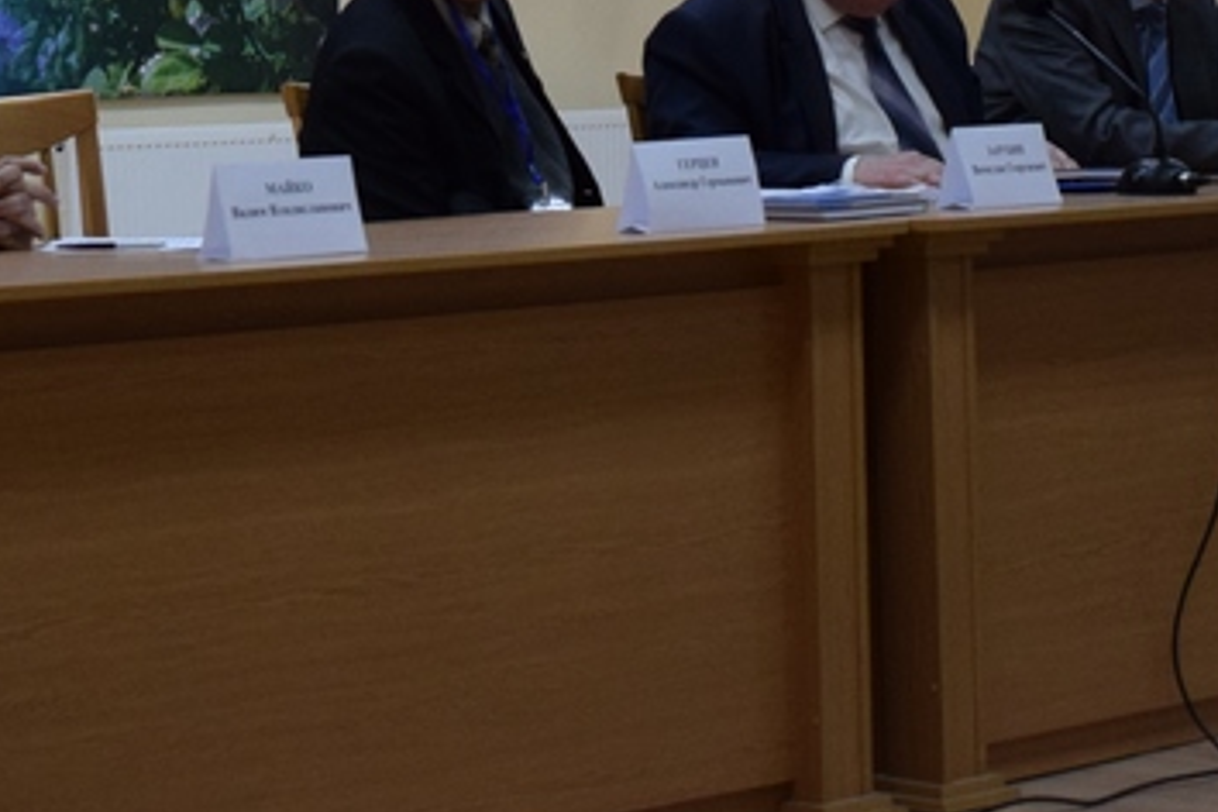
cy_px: -375
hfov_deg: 16.1
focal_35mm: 127
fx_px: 4296
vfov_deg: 10.5
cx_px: 354
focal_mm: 26
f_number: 4
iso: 1000
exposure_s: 1/125
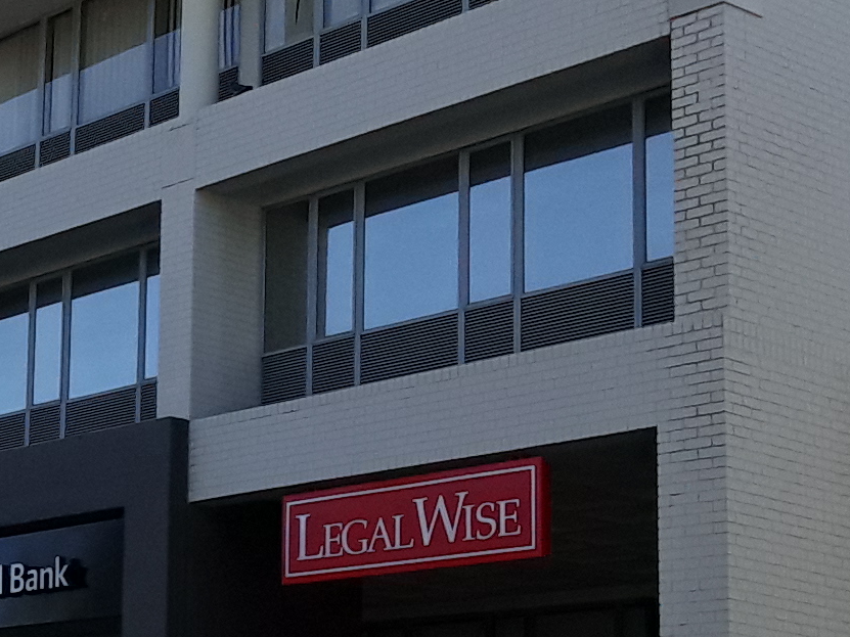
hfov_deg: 19.0
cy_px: 494
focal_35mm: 93
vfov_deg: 15.8
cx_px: -355
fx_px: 2283
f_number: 1.9
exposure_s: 1/740
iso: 40
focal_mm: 2.2
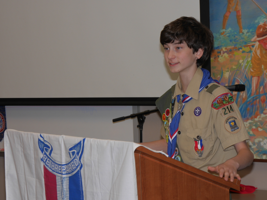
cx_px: 134
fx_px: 848
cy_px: 100
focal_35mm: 110
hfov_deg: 17.9
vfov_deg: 13.5
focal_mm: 55
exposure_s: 1/60
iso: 200
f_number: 5.1
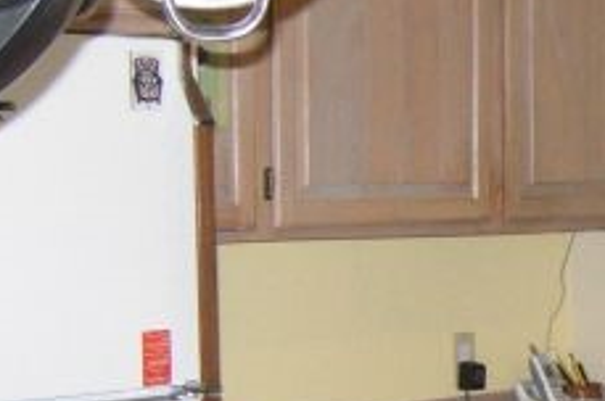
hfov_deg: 14.8
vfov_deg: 10.3
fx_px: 2198
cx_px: 837
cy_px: 427
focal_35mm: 131
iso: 200
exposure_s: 1/181
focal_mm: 7.5
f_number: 2.7
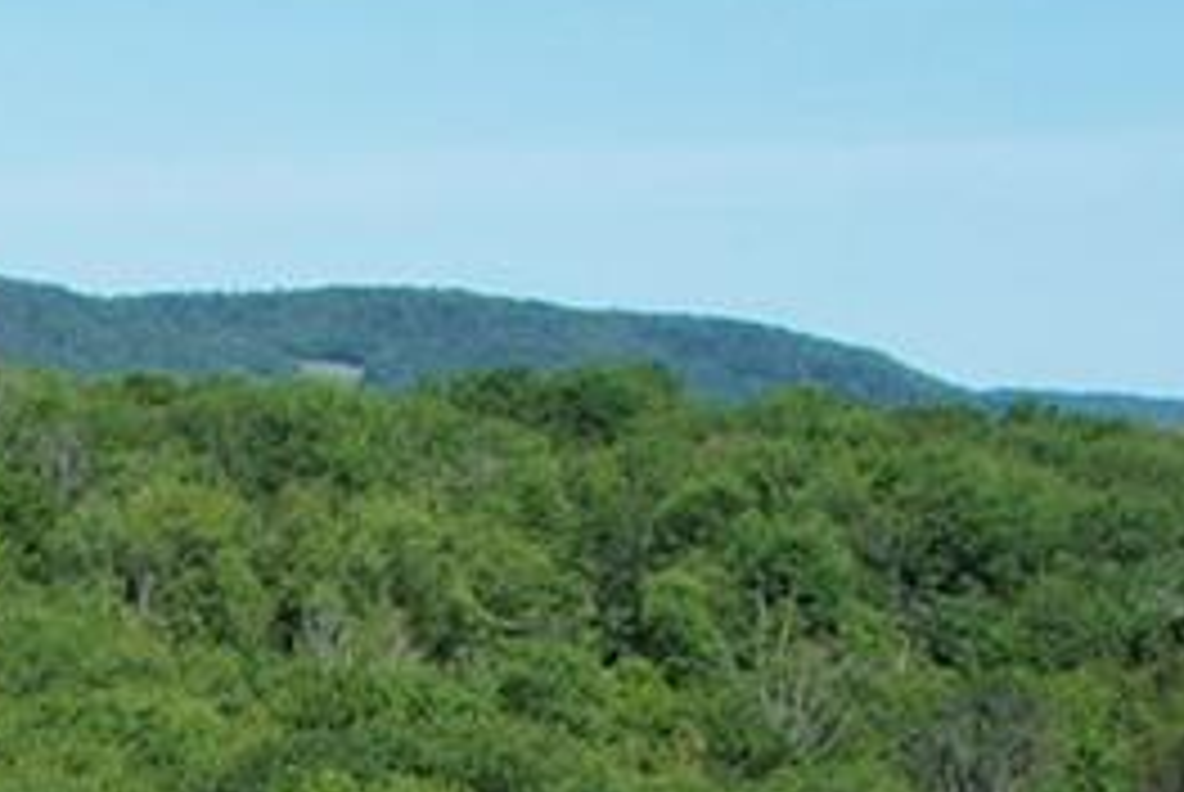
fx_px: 5630
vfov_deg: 6.9
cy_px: 2720
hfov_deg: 11.1
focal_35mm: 171
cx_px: -1076
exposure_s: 1/1600
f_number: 2.8
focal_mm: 8.38
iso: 100
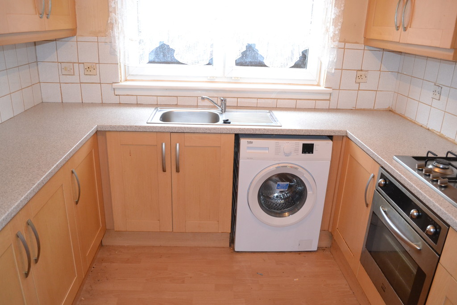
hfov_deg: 67.4
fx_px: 343
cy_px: 152
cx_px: 228
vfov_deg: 47.9
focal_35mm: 27
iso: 2500
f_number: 3.5
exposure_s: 1/60
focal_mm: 18
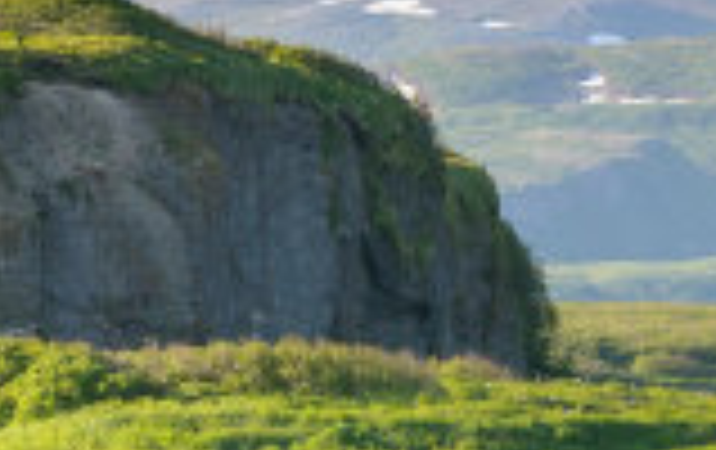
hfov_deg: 3.5
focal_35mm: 598
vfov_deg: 2.2
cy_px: 441
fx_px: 11690
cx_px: 248
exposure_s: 1/1250
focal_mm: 102
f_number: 4
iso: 200
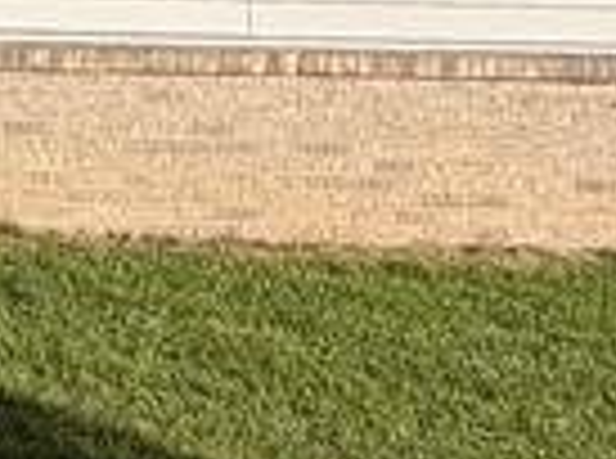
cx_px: -949
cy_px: -418
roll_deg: -1.6
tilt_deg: +5.0
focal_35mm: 105
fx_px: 1864
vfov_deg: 12.5
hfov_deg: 13.0
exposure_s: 1/770
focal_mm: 2.22
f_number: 2.2
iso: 20
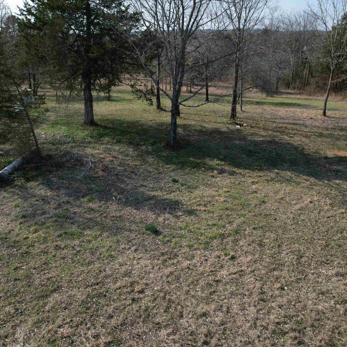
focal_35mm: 29
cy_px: 169
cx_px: 149
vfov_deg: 55.6
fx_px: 329
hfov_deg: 55.4
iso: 100
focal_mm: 8.38
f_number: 2.8
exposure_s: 1/1500
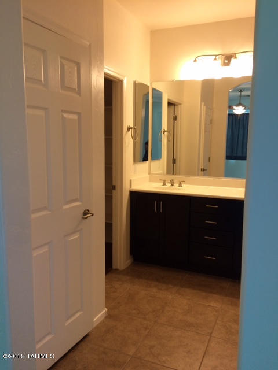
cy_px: 185
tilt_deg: -9.5
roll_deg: -0.6
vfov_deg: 61.7
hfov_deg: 48.2
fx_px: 311
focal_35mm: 29
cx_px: 139
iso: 64
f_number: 2.2
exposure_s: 1/30
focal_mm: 4.15
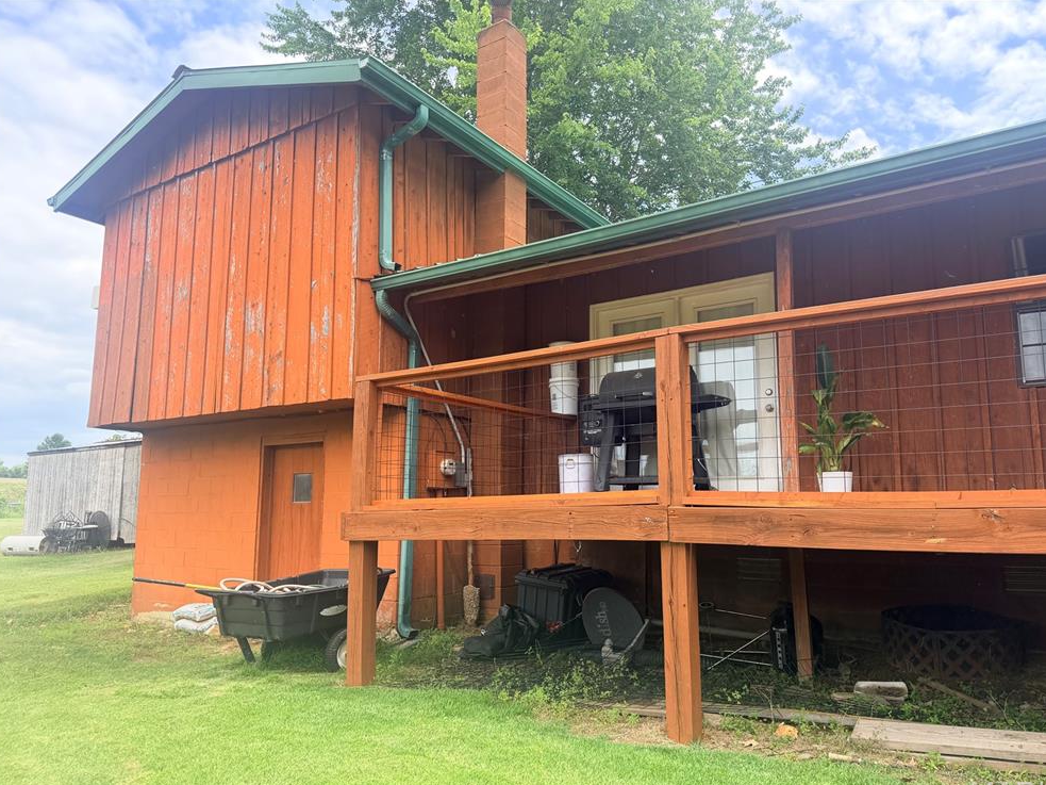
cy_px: 407
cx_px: 532
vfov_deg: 54.9
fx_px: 755
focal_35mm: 25
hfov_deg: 69.4
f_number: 1.78
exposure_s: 1/1618
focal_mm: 6.76
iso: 100
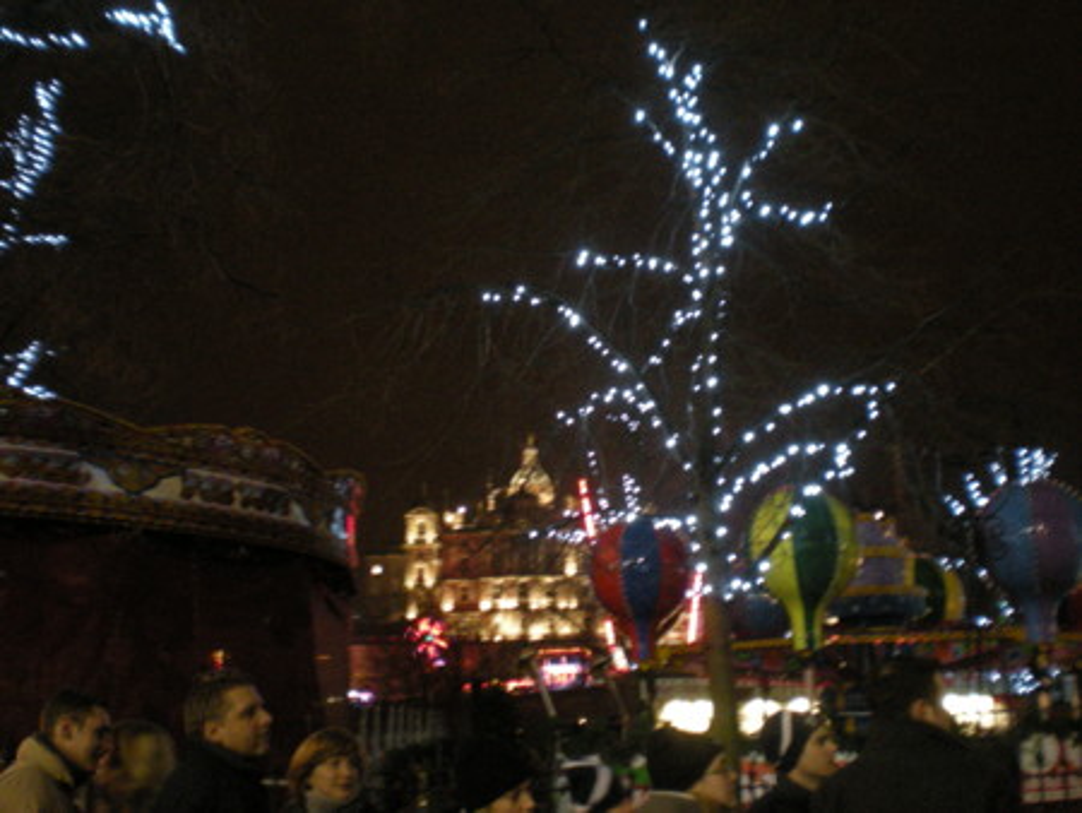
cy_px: 406
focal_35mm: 38
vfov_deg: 37.8
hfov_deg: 49.0
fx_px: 1188
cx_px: 541
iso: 400
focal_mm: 6.3
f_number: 3.1
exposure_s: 1/3.3
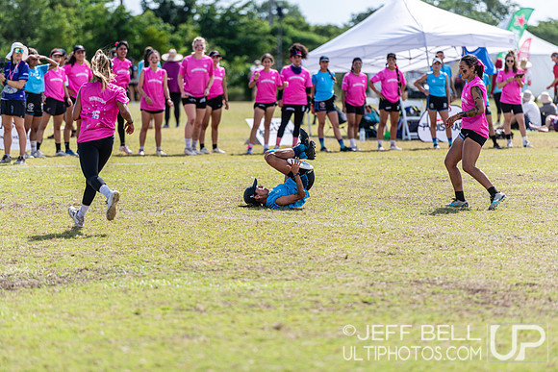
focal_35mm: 200
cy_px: 186
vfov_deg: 6.9
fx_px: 3101
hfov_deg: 10.3
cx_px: 279
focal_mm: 200
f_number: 3.2
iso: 80
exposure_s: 1/1250
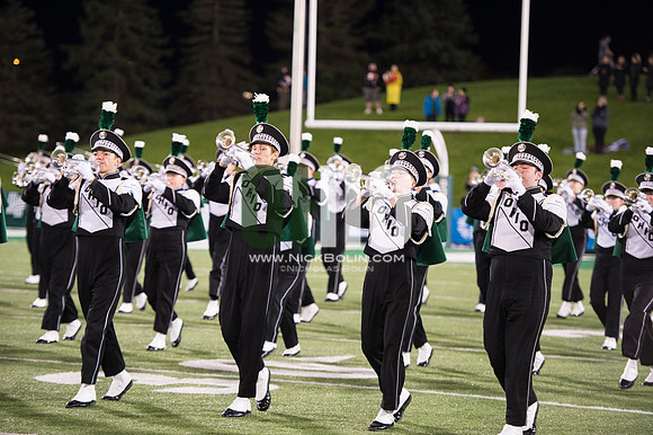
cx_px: 326
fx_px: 2447
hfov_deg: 15.2
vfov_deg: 10.1
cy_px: 218
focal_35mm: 135
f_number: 2.8
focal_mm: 135
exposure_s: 1/400
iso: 2500
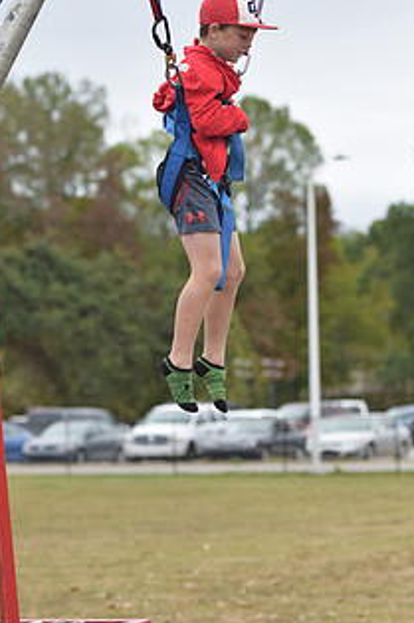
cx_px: 273
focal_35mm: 185
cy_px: 315
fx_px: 3195
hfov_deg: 7.4
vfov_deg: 11.1
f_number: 2.8
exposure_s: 1/500
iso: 100
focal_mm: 86
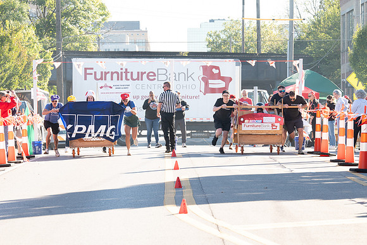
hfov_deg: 12.3
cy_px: 143
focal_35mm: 167
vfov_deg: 8.2
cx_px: 174
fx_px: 1699
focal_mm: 122
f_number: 7.1
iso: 640
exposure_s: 1/500
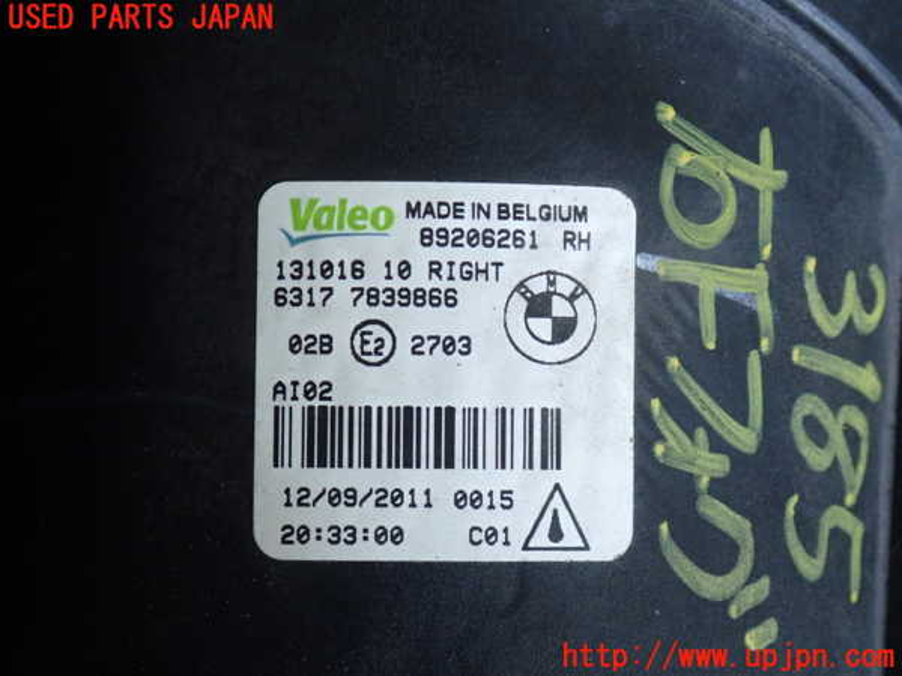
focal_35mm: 100
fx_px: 2606
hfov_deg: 19.6
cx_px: 451
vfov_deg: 14.8
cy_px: 338
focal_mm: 18
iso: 800
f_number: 4.9
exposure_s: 1/125
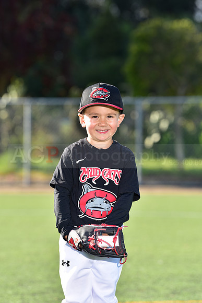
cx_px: 101
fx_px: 1556
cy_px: 152
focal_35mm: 185
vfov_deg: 11.1
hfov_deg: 7.4
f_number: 5
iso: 80
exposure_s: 1/200
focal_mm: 185
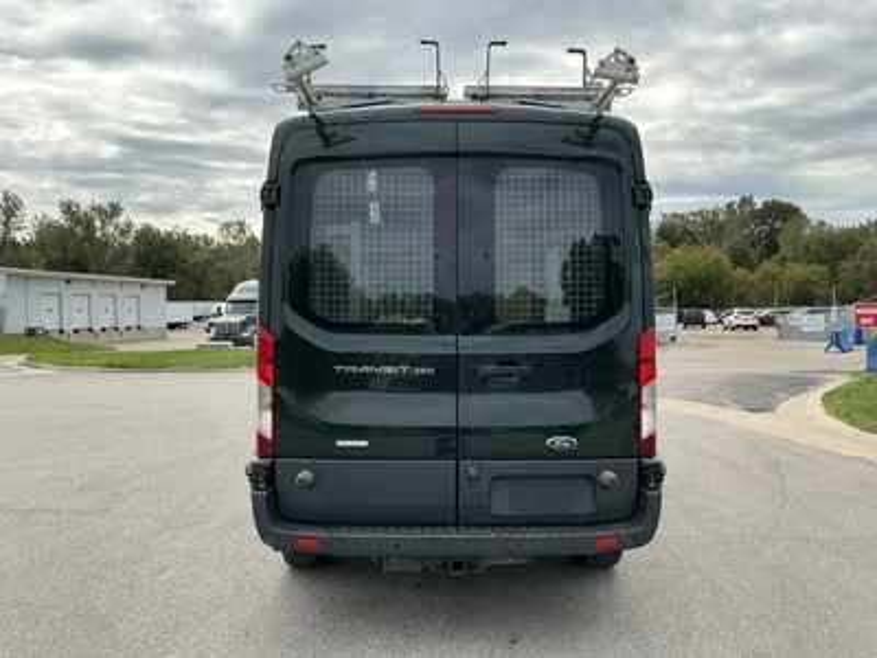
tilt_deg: -0.3
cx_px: 438
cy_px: 329
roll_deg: +1.1
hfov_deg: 63.4
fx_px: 709
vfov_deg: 49.7
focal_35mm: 28
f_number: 1.8
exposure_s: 1/1534
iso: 25
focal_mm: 3
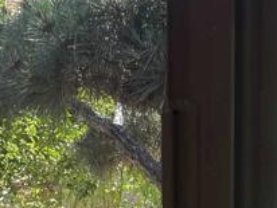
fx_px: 993
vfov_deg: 11.7
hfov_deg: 15.9
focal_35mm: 124
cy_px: 266
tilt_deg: -7.8
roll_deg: +0.5
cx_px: 109
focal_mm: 5.1
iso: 32
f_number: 1.6
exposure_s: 1/173
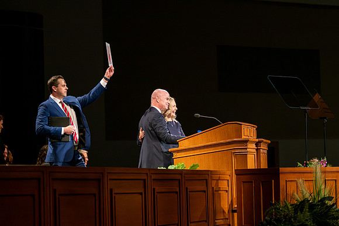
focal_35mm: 168
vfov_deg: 8.2
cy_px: 112
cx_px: 215
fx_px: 1584
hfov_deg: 12.2
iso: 320
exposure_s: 1/160
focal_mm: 115
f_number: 2.8
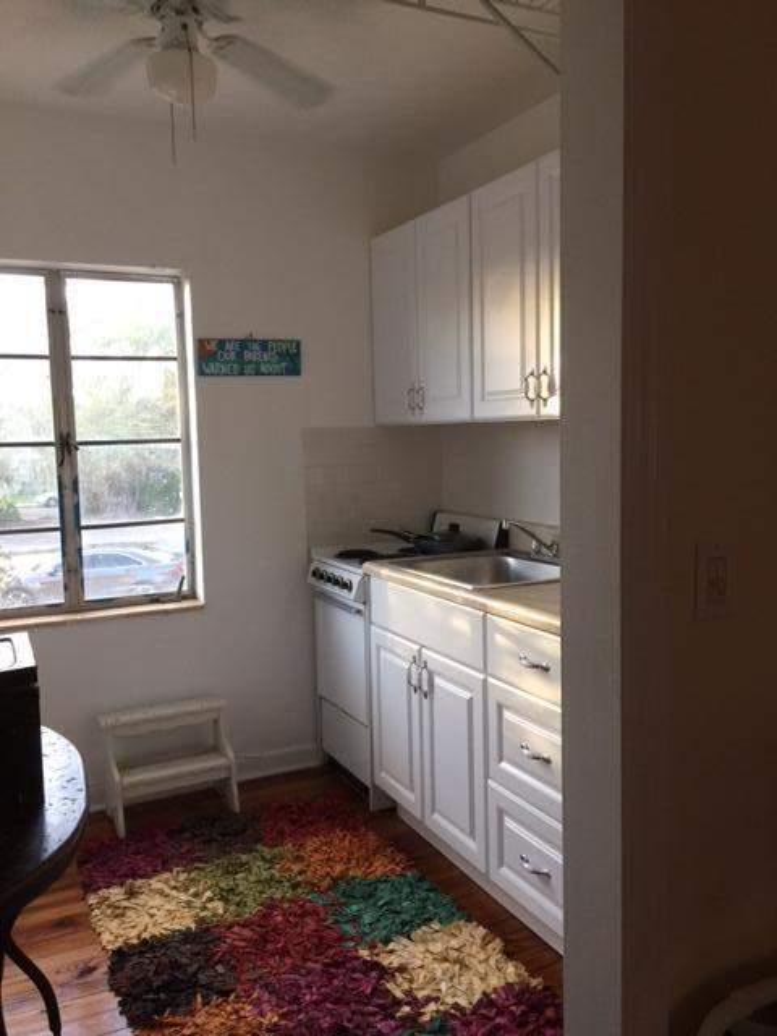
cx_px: 388
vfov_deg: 61.7
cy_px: 518
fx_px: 868
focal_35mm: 29
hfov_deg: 48.2
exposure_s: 1/30
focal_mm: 4.15
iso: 50
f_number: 2.2
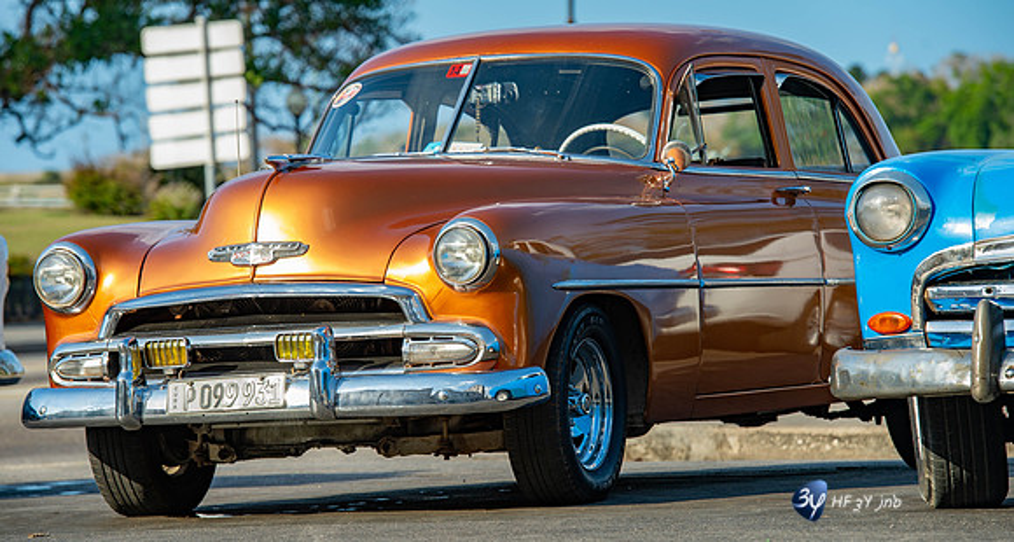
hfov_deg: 11.7
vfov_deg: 6.3
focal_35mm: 186
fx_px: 4951
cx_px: 490
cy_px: 258
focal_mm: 170
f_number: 7.1
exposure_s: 1/200
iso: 100
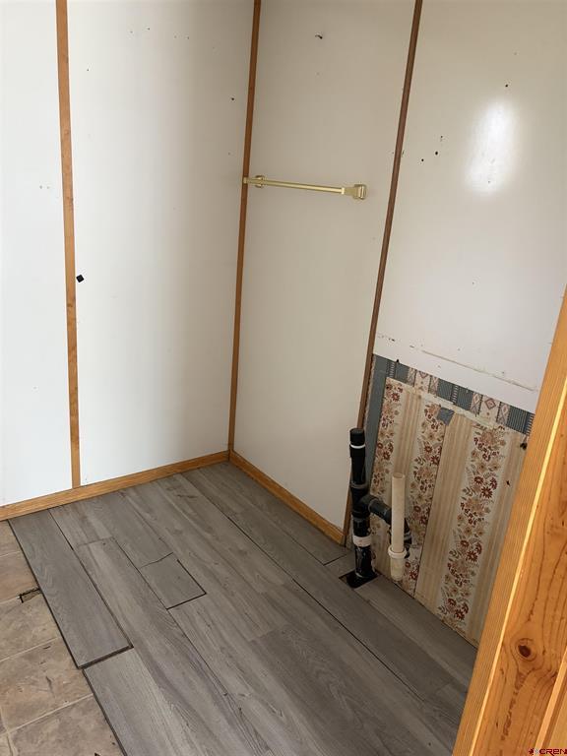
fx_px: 568
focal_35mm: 26
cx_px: 284
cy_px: 378
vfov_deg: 67.3
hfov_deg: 53.1
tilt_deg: -18.3
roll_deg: -5.5
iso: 320
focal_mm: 5.96
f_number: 1.6
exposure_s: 1/60
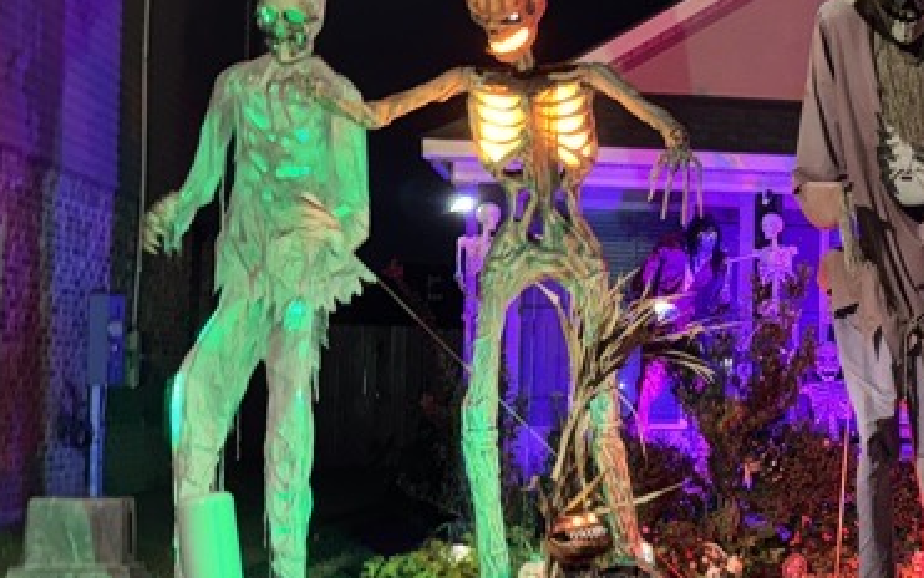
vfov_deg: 17.6
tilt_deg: +1.5
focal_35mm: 74
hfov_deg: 25.1
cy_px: 306
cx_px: 1111
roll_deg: -0.6
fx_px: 1864
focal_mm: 6.76
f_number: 1.78
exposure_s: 1/5
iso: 160
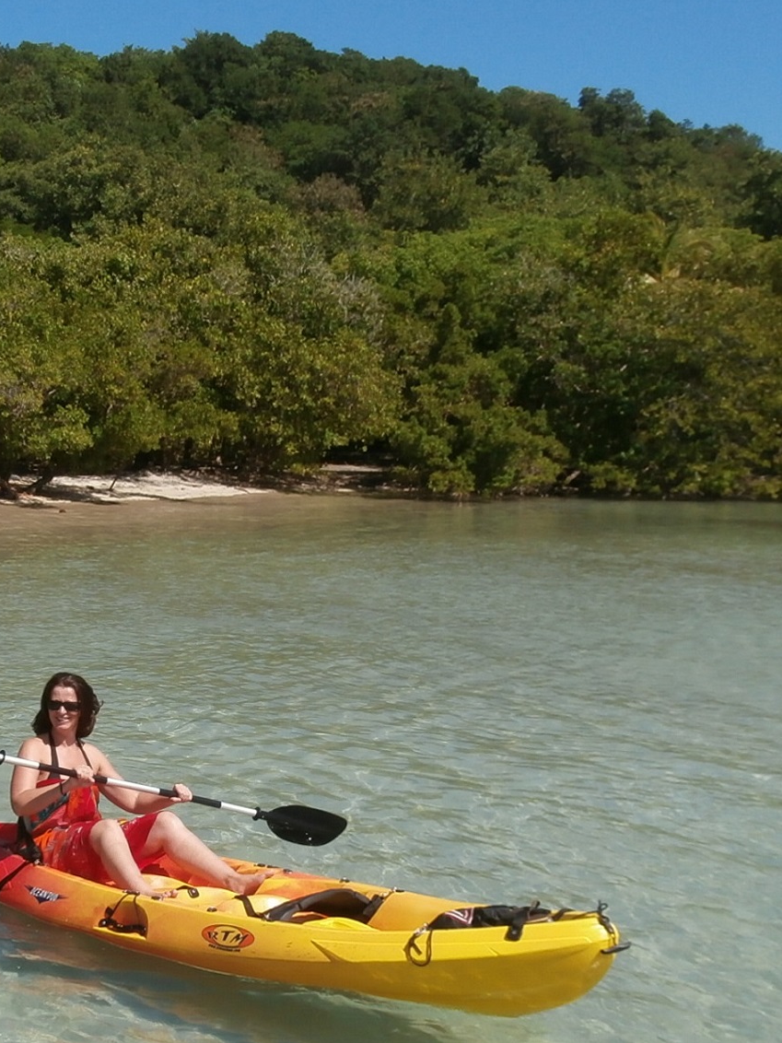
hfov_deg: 24.9
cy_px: 734
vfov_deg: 32.8
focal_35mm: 58
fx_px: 1747
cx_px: 193
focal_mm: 5.36
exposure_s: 1/1250
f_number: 3.5
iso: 100
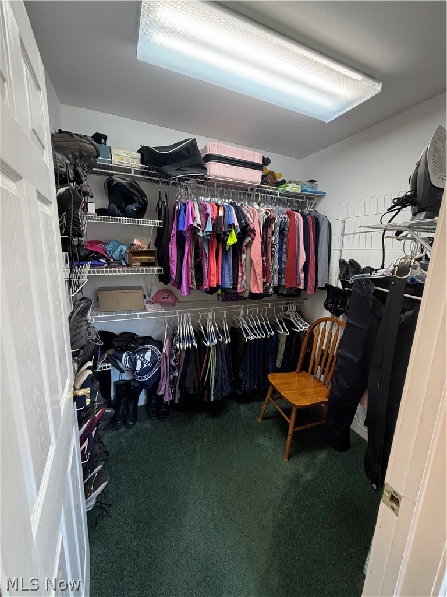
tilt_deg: -10.5
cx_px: 224
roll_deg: -1.6
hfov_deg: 85.7
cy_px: 298
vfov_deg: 102.1
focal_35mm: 14
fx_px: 241
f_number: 2.2
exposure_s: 1/120
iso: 250
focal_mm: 2.22
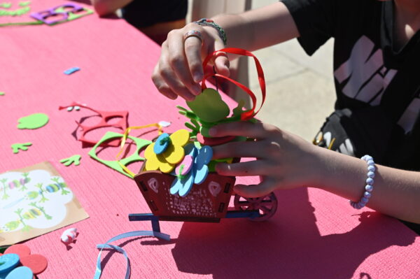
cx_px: 210
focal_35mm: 62
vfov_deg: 21.9
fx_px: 723
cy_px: 140
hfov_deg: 32.4
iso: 160
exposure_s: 1/640
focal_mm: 62
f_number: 8
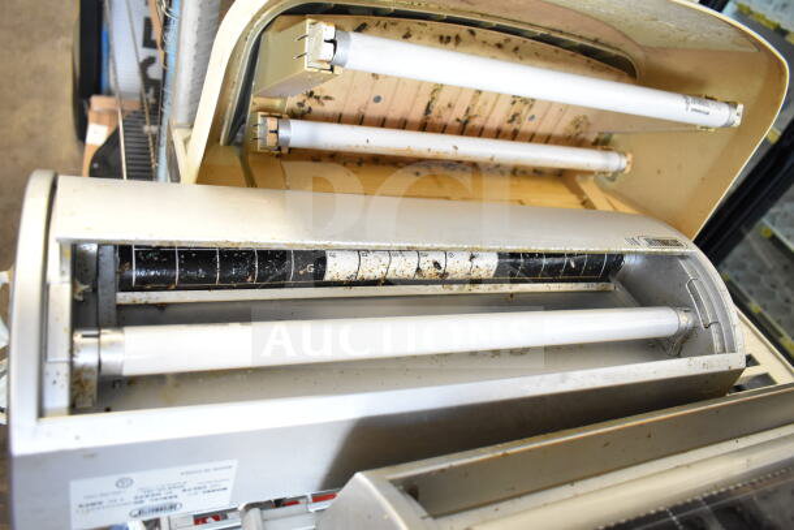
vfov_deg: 48.0
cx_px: 397
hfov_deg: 67.4
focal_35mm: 27
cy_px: 265
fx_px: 596
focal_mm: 18
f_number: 4
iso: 1600
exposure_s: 1/60
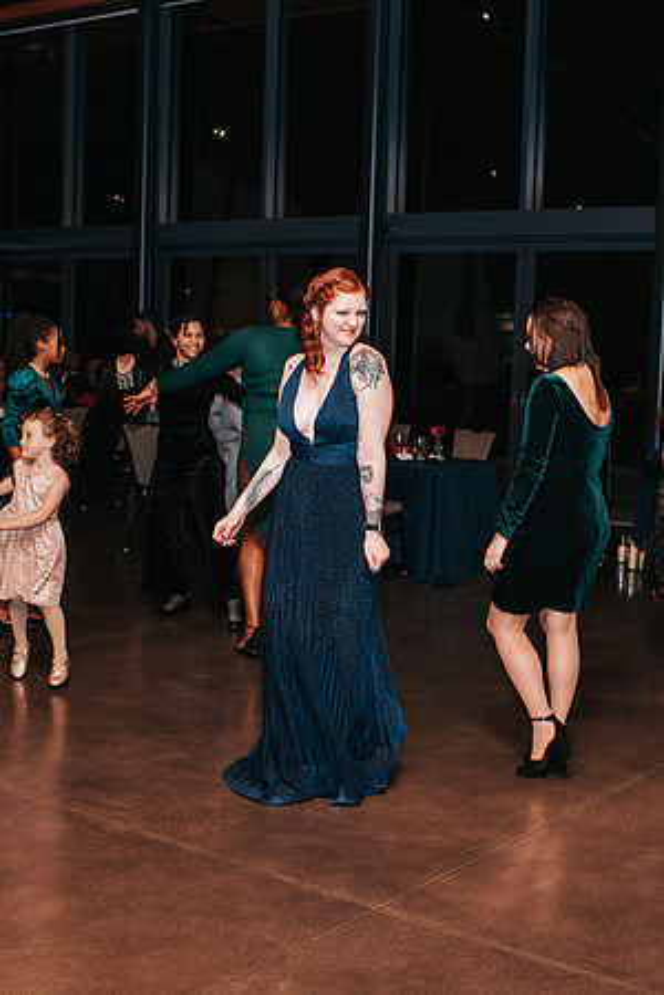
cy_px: 498
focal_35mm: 52
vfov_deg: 37.9
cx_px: 332
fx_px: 1451
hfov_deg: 25.8
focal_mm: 35
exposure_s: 1/200
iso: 1000
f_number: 2.8
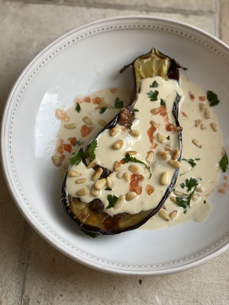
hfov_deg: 28.0
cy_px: 152
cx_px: 114
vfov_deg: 36.8
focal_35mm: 52
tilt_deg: -69.0
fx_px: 459
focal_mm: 6
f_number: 2
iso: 64
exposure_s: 1/120
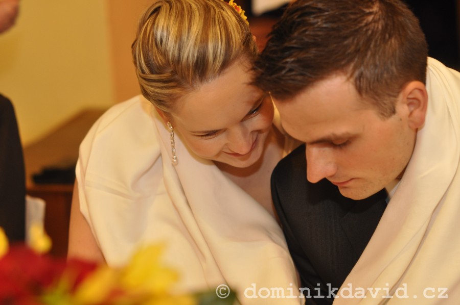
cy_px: 152
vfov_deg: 18.1
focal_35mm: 75
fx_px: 957
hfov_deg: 27.0
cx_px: 230
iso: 800
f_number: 2.8
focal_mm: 50
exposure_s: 1/40
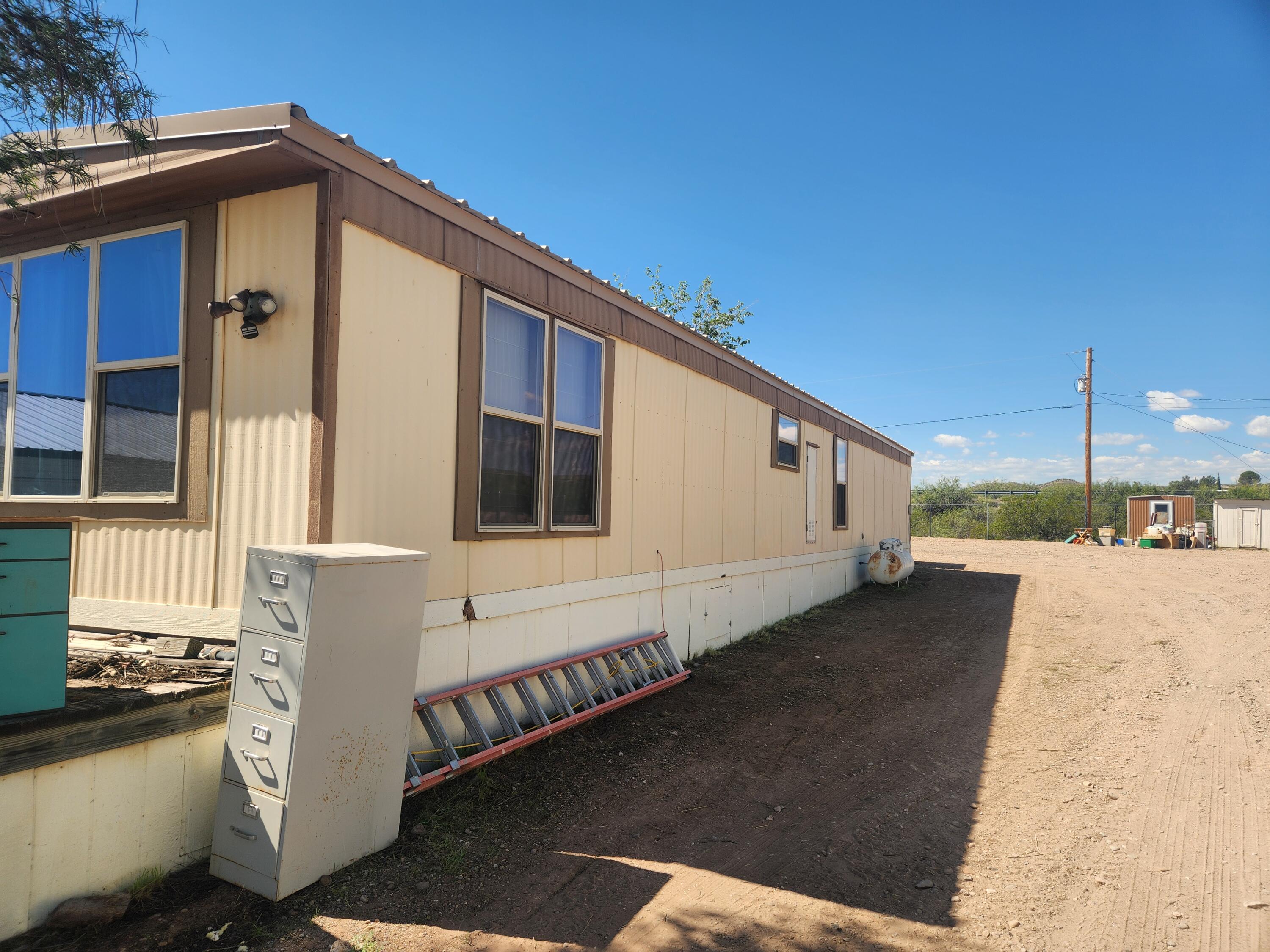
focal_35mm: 23
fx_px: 844
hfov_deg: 73.9
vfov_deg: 58.9
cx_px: 635
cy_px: 476
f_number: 1.8
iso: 20
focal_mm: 5.4
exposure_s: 1/1157
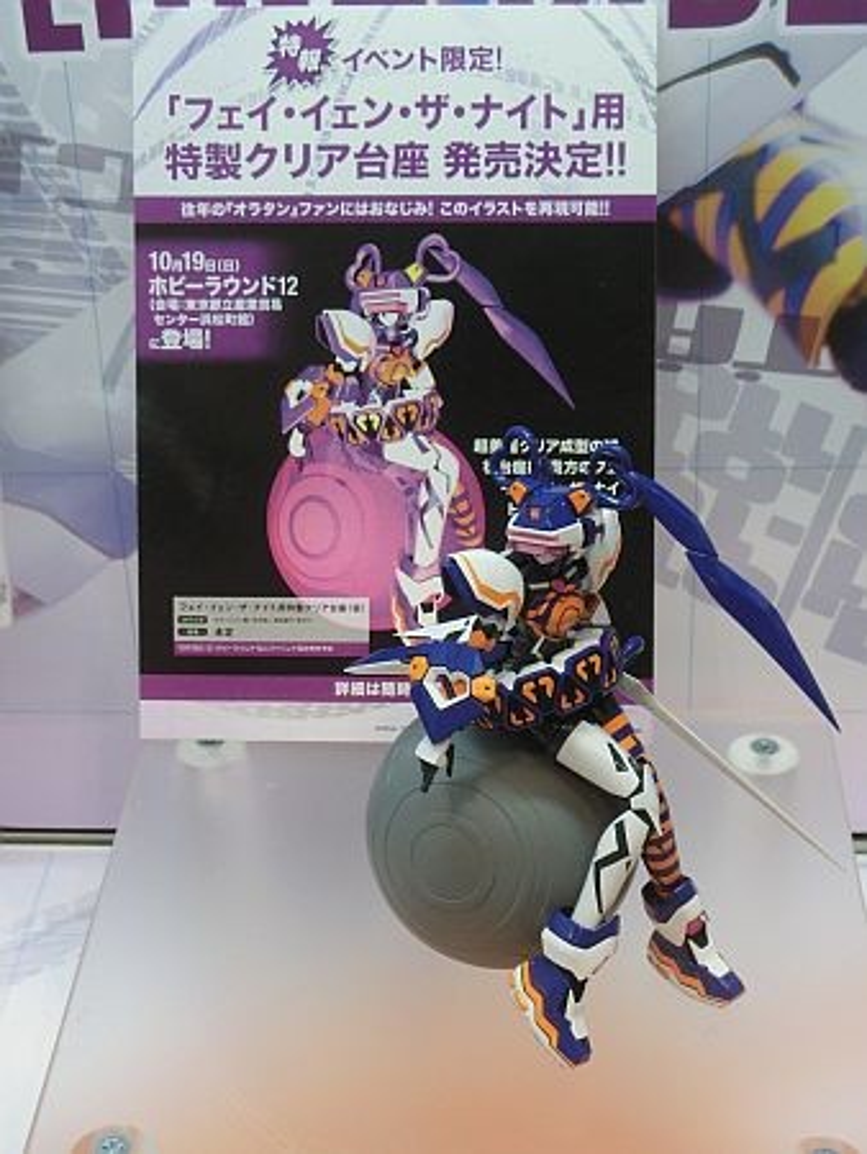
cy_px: 577
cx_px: 434
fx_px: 1968
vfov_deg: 32.7
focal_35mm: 59
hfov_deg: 24.8
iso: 500
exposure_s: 1/60
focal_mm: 10.5
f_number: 3.8
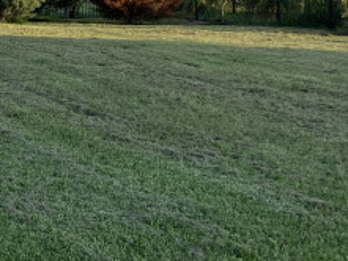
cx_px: -161
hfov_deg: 18.6
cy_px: -11
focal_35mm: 94
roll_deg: -1.5
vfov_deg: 15.4
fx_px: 946
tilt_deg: +1.4
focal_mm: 4.25
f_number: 1.8
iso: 32
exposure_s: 1/1147
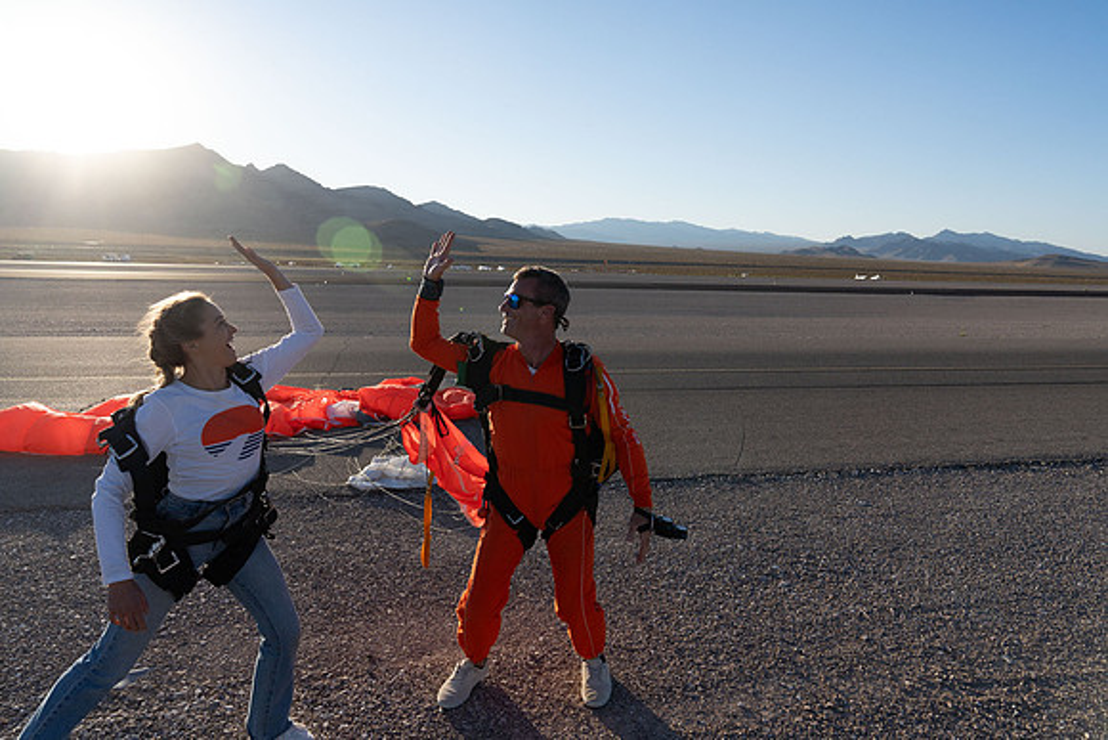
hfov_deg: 73.7
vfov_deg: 53.2
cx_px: 554
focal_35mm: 24
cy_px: 370
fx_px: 739
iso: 800
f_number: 8
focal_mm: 24
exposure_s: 1/2000
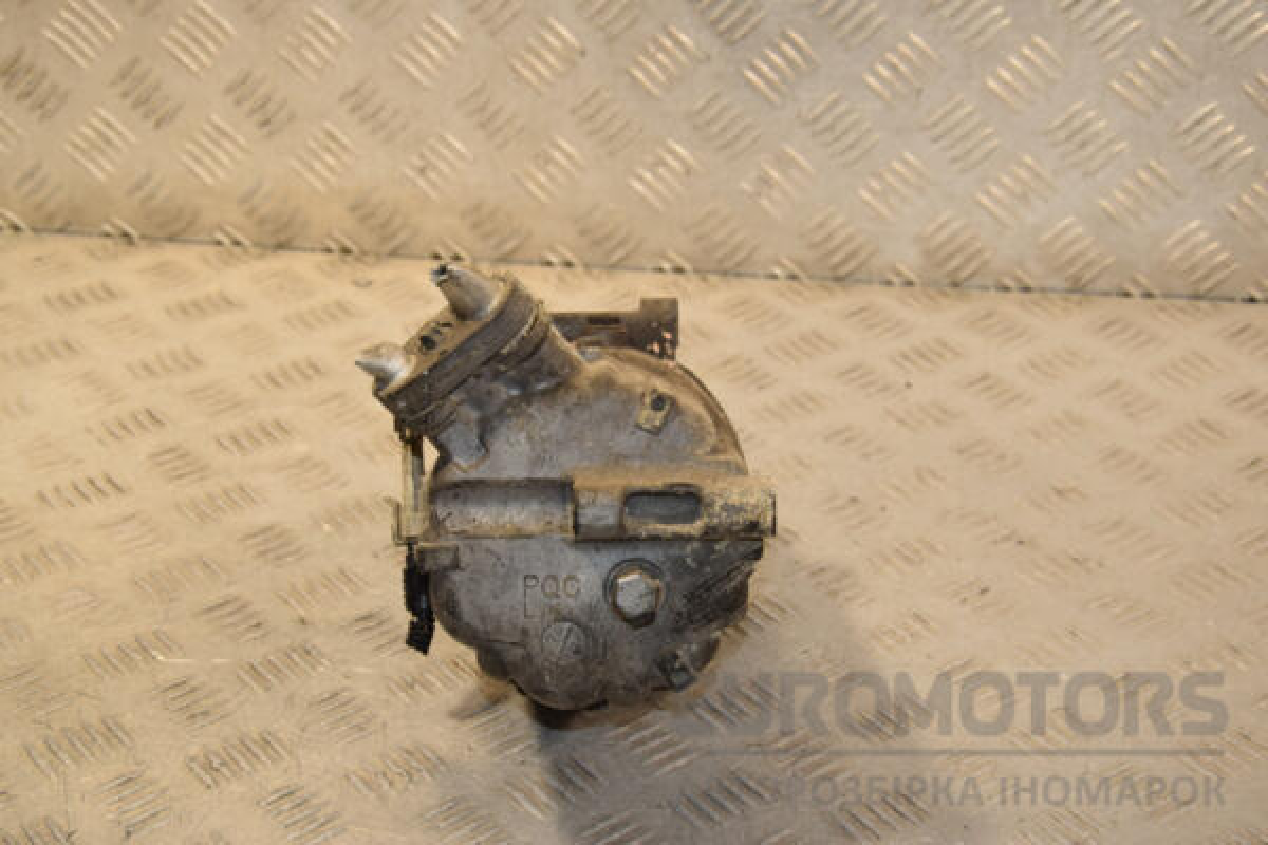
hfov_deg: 28.1
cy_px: 422
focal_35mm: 72
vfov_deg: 18.9
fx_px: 2536
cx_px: 634
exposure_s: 1/200
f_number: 8
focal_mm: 48
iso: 800
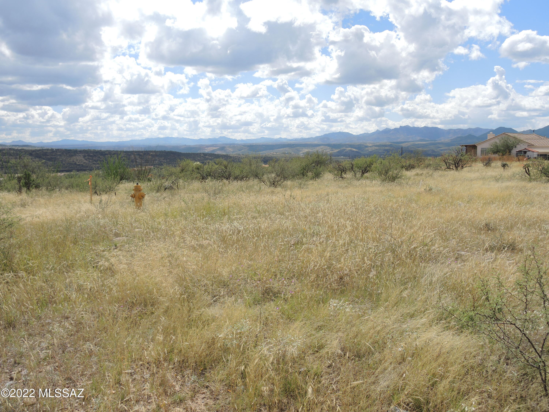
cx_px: 274
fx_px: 476
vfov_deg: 46.8
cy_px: 206
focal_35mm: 30
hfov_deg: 60.0
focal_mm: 6.5
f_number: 3.2
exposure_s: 1/1250
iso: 80
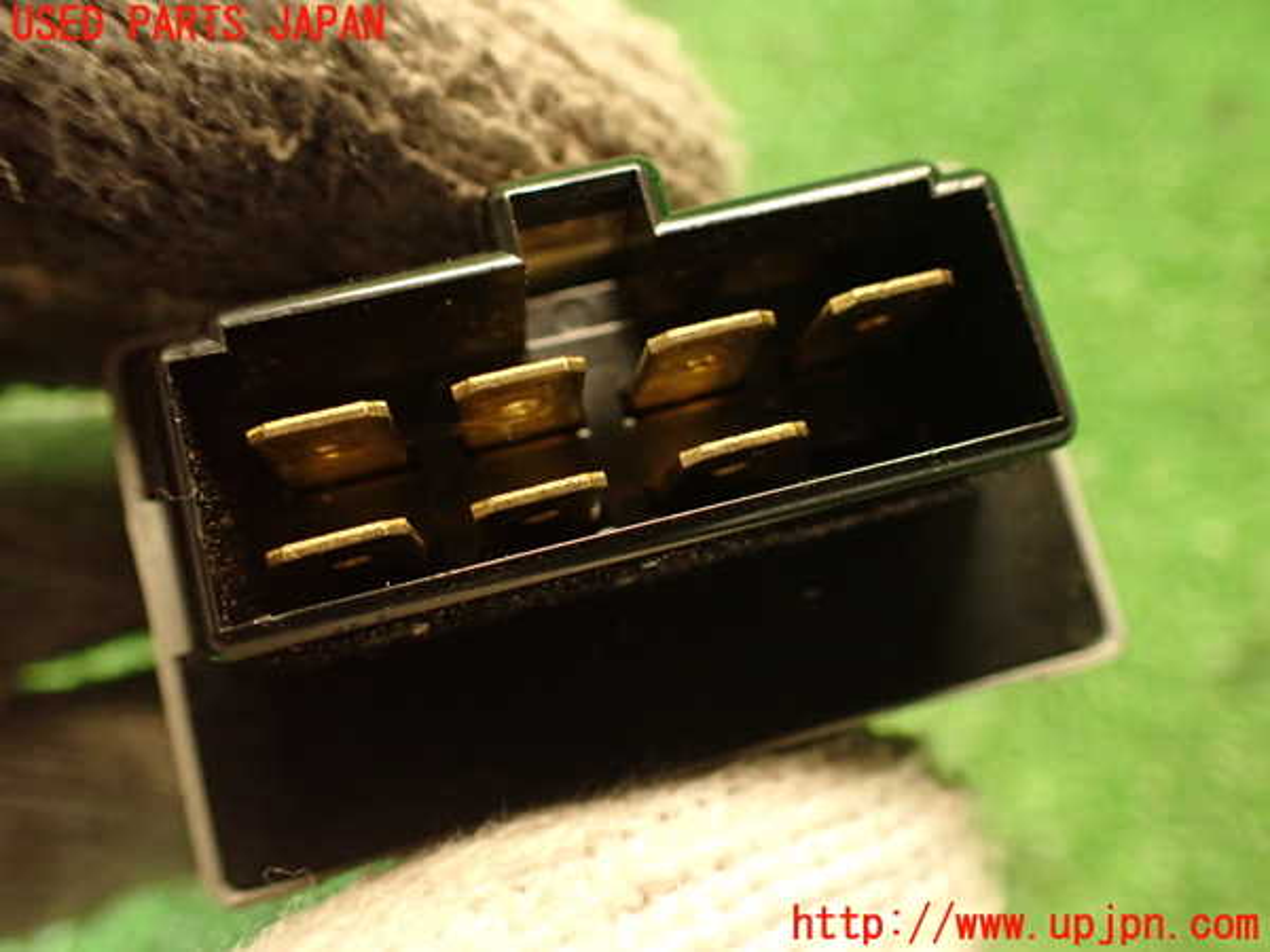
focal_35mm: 30
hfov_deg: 60.0
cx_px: 635
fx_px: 1101
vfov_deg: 46.8
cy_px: 476
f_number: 2.3
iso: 800
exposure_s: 1/25
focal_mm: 5.4
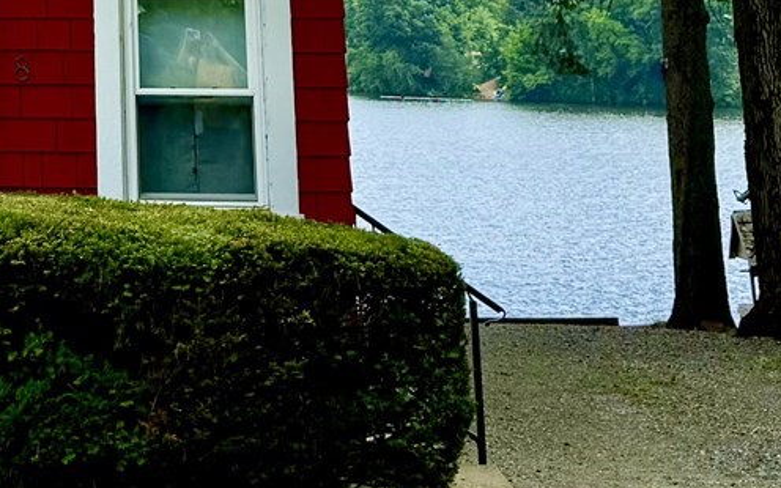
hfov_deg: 19.1
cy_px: -405
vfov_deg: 11.5
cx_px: -63
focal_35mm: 105
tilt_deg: +11.5
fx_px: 2235
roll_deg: -0.4
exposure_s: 1/3584
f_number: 1.78
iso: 100
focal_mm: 6.76
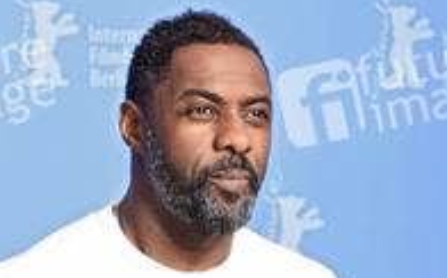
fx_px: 3115
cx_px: 187
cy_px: 435
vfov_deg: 5.1
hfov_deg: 8.2
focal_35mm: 256
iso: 640
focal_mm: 82
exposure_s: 1/400
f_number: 3.5
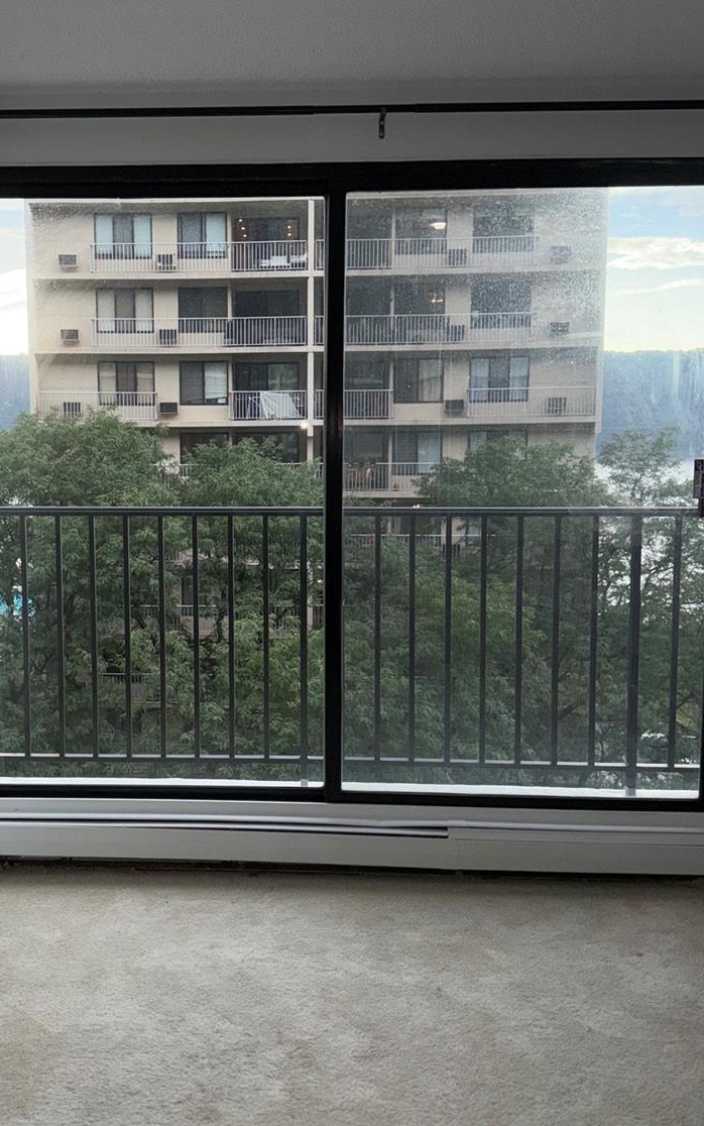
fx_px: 1074
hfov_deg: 35.9
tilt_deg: -5.4
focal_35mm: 35
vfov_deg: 55.3
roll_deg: -0.6
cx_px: 237
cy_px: 533
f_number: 1.78
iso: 50
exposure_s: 1/419
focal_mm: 6.76
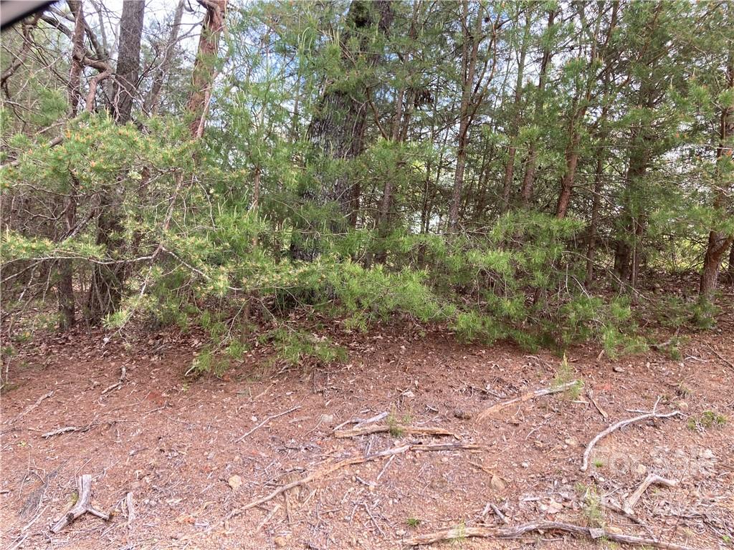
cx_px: 367
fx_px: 594
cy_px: 275
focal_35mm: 28
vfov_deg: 49.7
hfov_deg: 63.4
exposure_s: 1/216
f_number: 1.8
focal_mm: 3.99
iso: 20
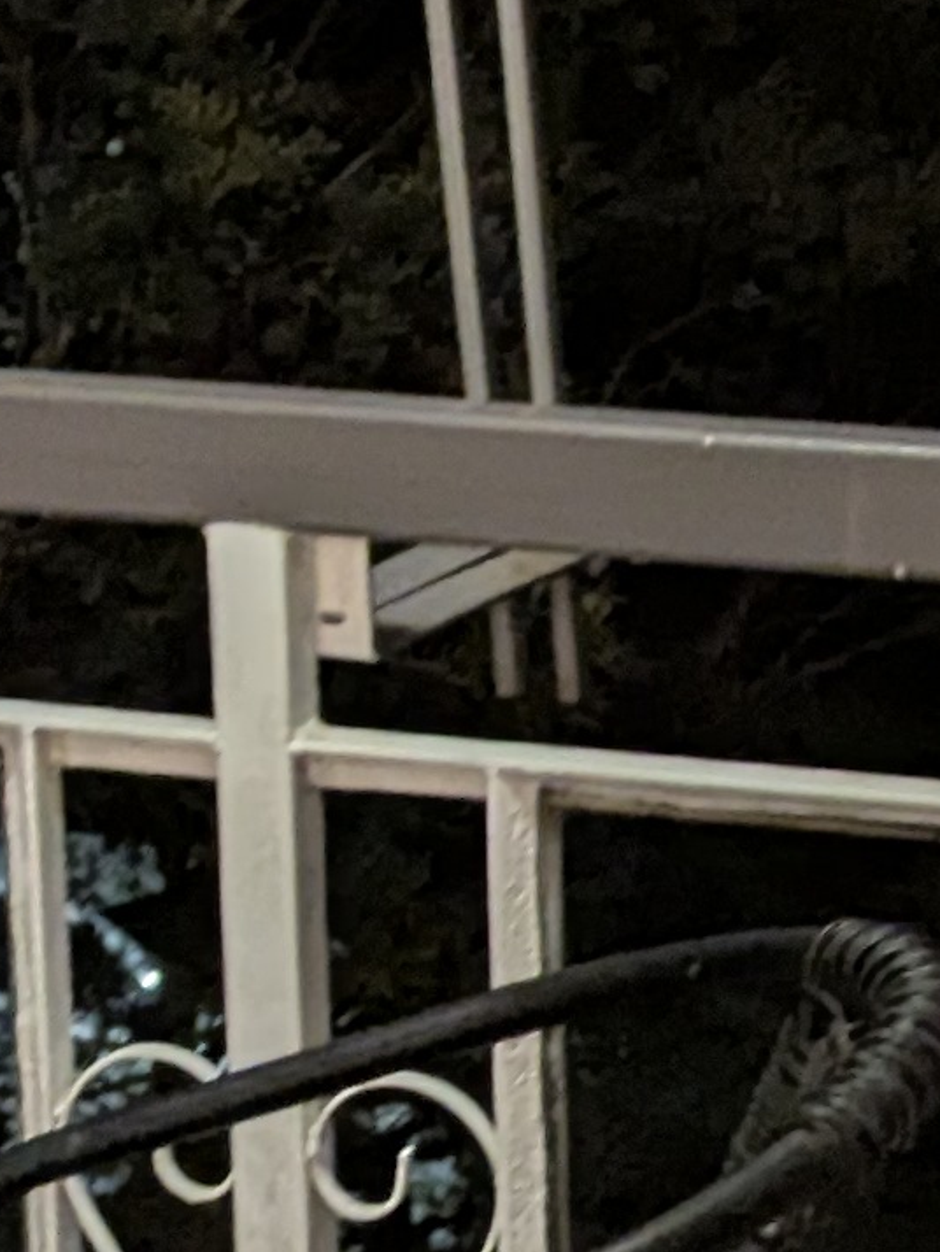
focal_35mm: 162
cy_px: 1070
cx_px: 745
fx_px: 5862
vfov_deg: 12.1
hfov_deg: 9.1
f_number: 1.89
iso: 836
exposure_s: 1/16.7
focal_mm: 5.43
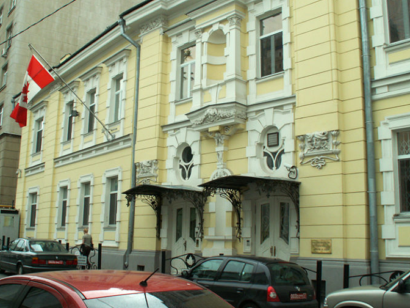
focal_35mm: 40
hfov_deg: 46.8
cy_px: 149
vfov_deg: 36.0
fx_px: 474
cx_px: 188
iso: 50
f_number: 8
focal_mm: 5.86
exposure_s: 1/60
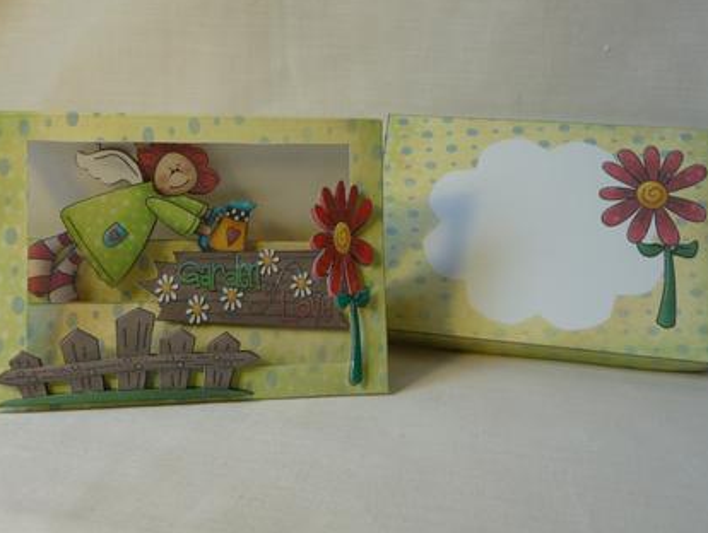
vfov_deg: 36.9
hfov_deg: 47.8
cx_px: 351
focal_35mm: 39
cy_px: 251
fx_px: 799
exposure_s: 1/40
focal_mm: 6
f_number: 3.7
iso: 100
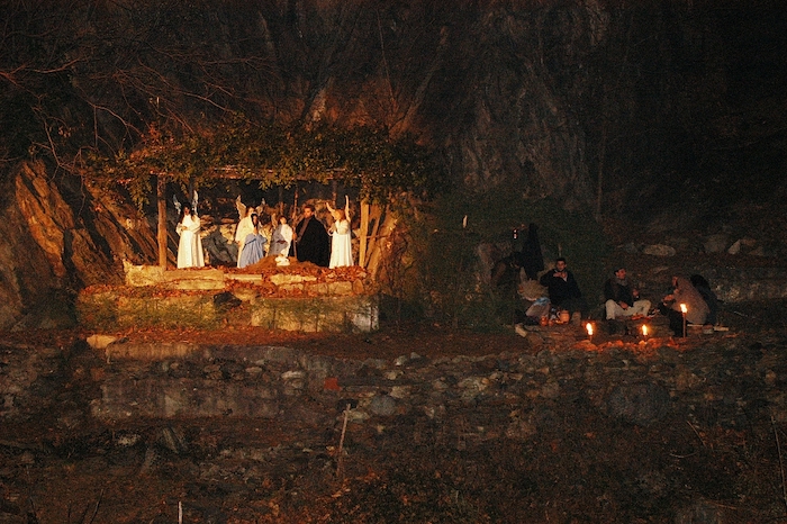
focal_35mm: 52
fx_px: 1147
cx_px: 394
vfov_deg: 25.7
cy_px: 262
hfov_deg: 37.9
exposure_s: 1/25
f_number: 3.5
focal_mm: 35
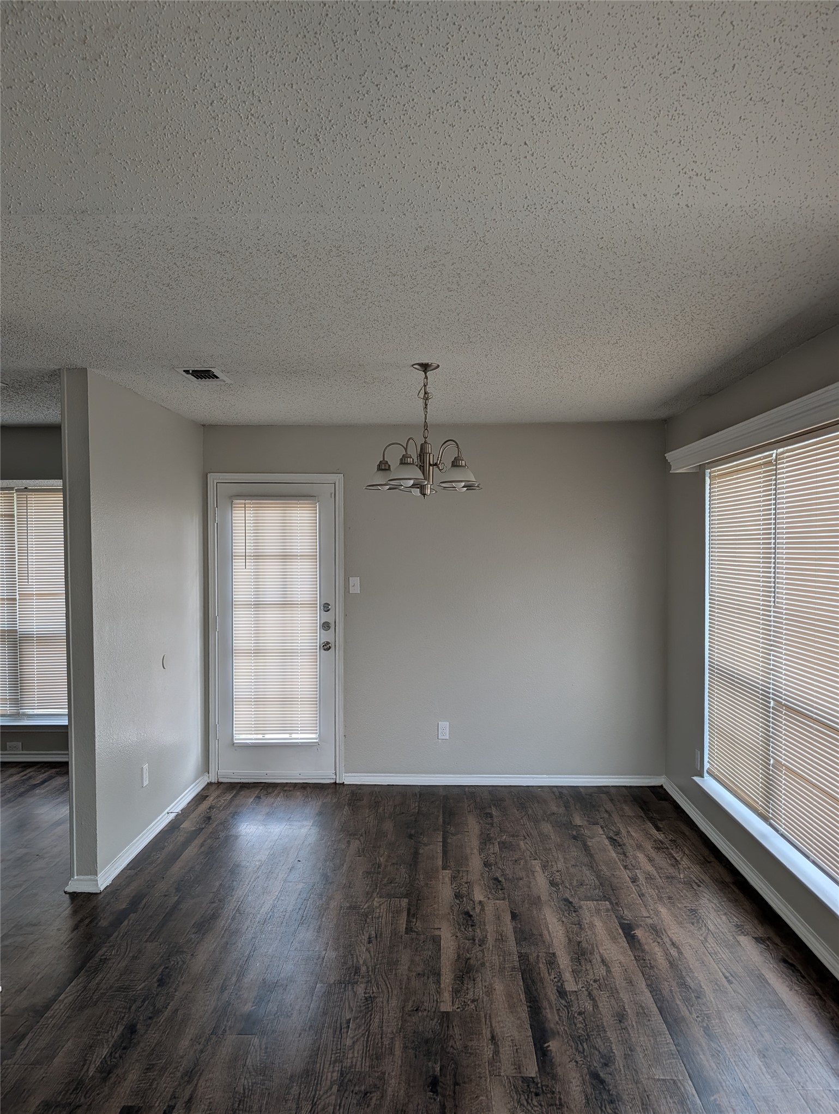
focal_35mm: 24
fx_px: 773
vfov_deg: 71.5
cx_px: 420
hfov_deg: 57.0
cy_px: 557
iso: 21
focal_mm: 6.9
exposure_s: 1/349
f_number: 1.68
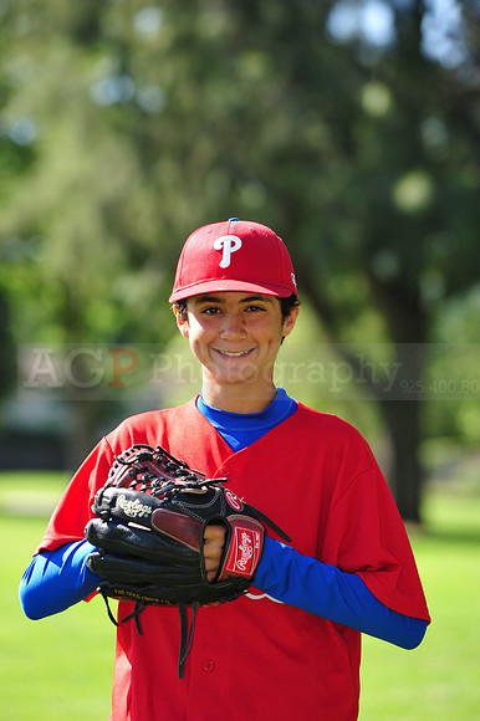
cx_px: 240
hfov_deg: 7.8
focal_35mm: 175
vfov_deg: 11.8
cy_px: 360
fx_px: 3504
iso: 200
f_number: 5
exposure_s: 1/400
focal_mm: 175
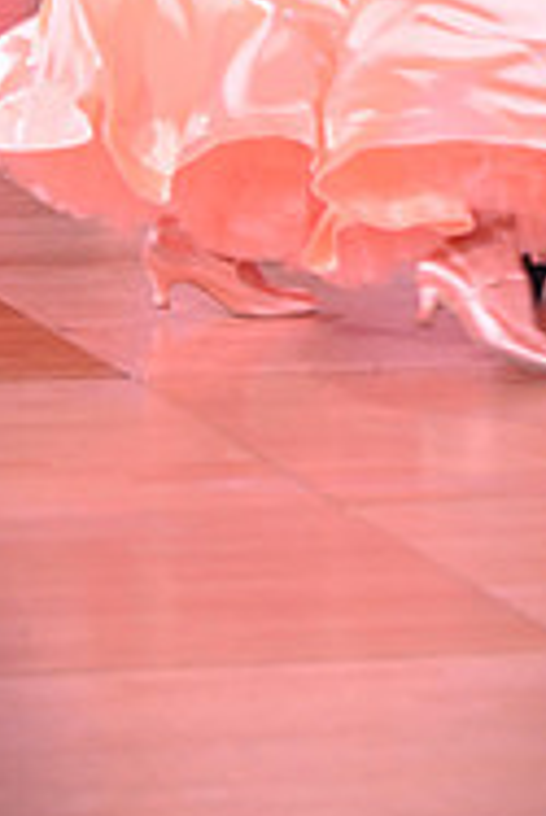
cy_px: -406
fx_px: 8447
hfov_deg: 3.7
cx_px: 304
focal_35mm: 372
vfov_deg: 5.5
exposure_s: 1/200
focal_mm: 120
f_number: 5
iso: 1000
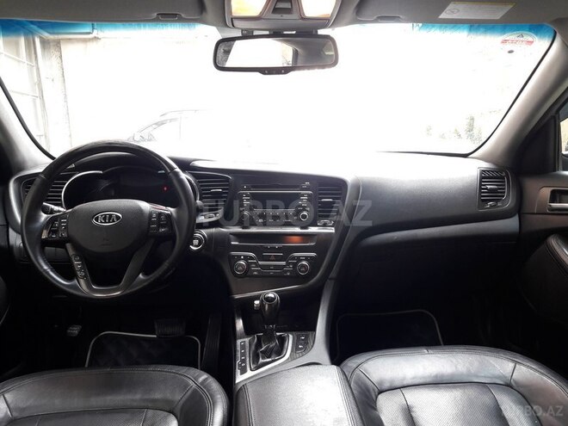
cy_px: 213
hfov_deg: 63.4
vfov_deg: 49.7
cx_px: 284
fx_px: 459
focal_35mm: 28
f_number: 1.9
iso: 100
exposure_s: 1/33
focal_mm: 3.7
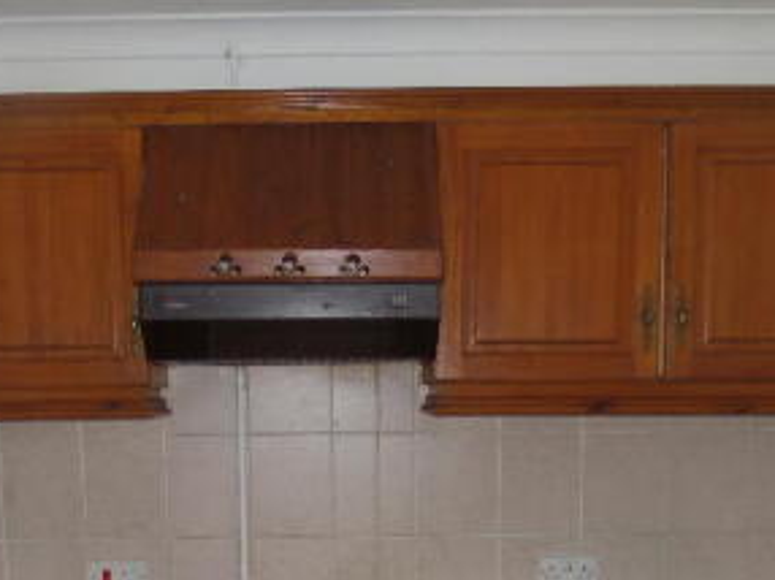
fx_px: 1096
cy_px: 546
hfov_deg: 38.8
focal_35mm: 49
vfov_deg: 28.2
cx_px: 316
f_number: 3.2
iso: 120
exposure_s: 1/30
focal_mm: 4
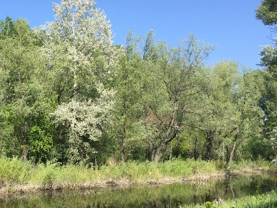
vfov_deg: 27.2
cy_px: 157
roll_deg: -2.2
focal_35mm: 53
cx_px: 55
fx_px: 424
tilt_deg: +0.7
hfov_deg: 35.0
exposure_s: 1/1236
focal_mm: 4.15
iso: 32
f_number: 2.2
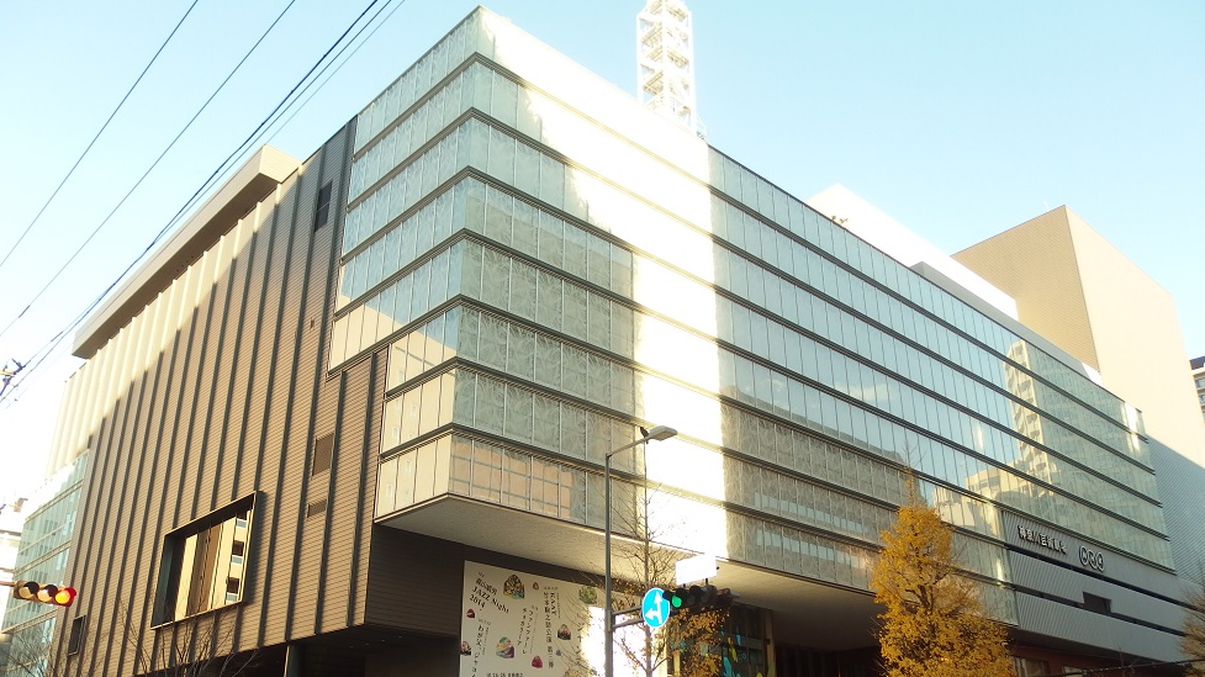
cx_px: 593
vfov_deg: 39.8
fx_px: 926
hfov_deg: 66.1
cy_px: 430
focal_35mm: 29
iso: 100
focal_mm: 4.7
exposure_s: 1/320
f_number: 2.5
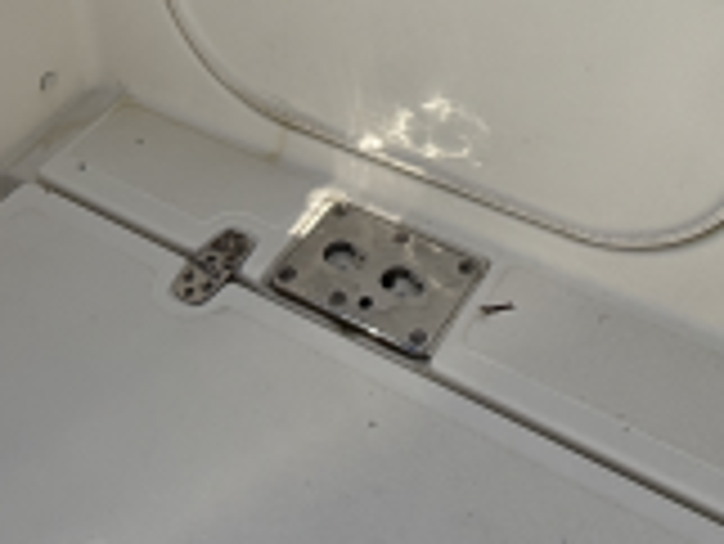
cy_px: -243
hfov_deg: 32.9
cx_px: 492
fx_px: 1214
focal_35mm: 58
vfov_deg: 21.6
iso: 50
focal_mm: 2.22
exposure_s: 1/2976
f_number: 2.2
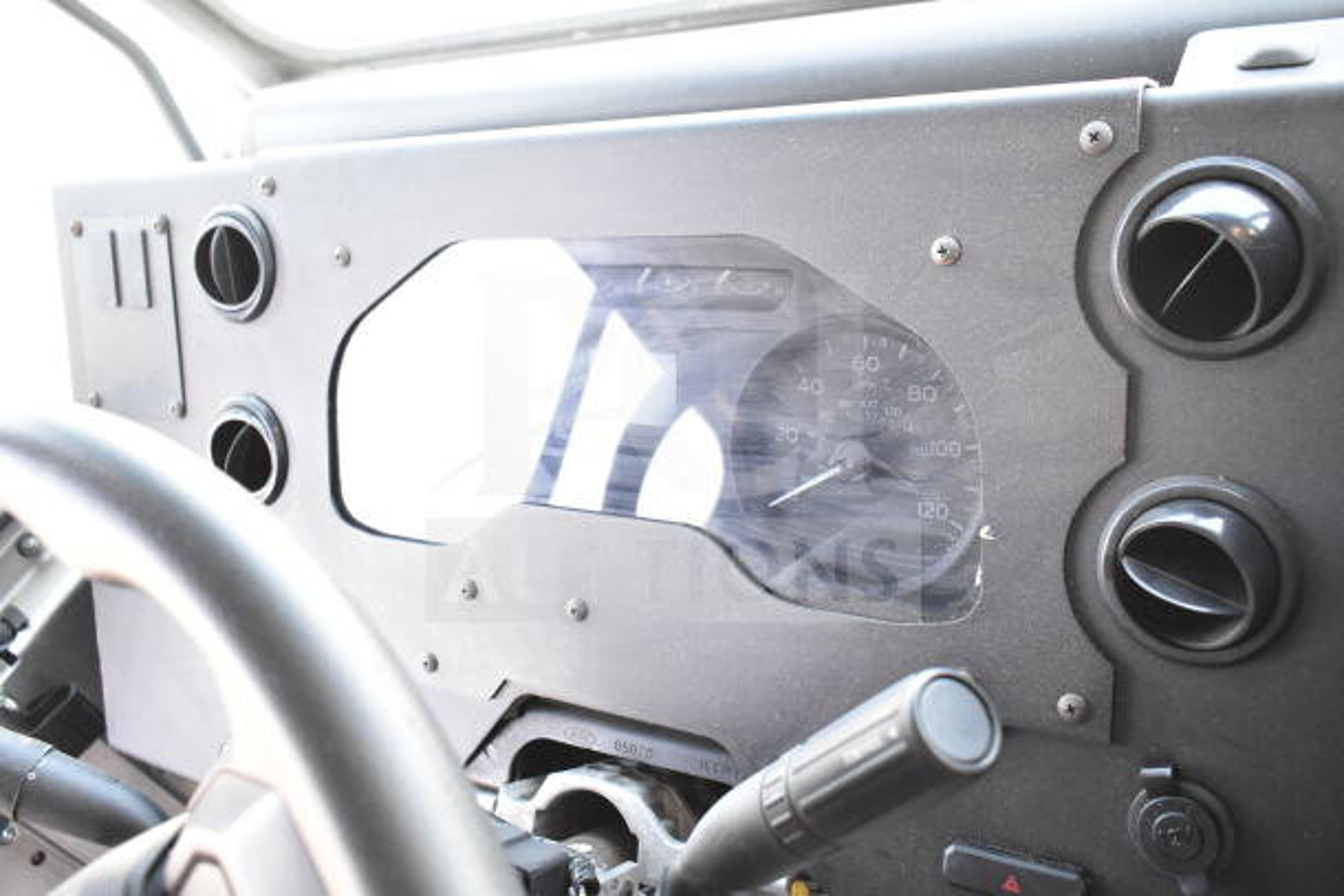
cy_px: 448
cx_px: 672
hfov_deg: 57.2
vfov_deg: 40.0
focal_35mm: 33
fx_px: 1232
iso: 1600
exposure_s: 1/100
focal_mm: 22
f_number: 5
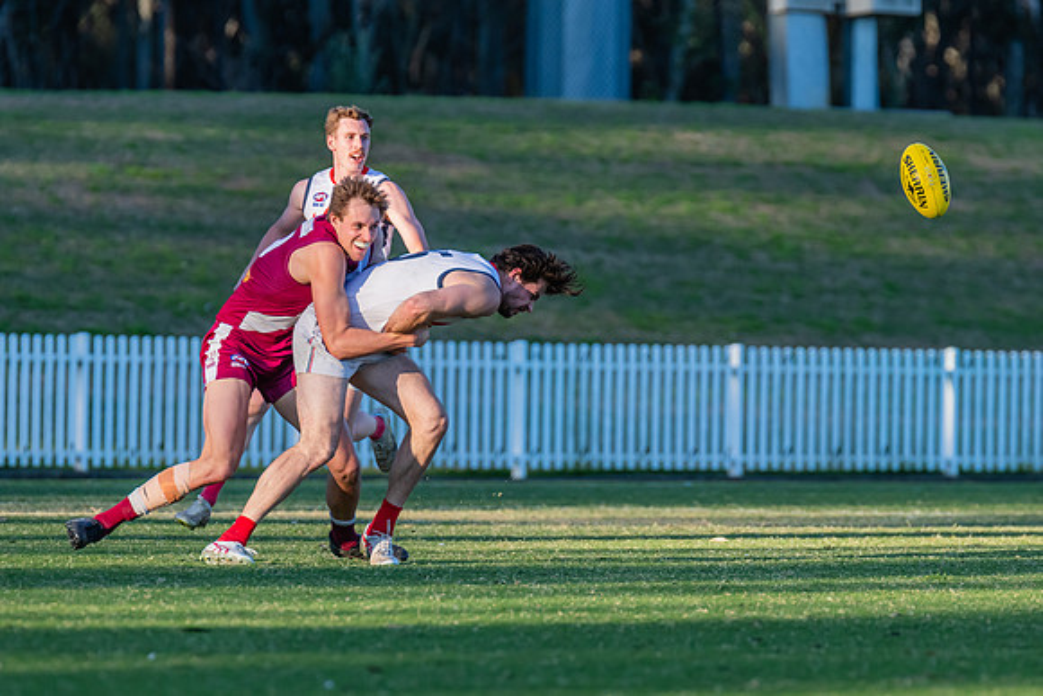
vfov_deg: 3.5
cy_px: 382
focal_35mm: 395
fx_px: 11453
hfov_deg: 5.2
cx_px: 569
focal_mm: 330
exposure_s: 1/1250
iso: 800
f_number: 5.6
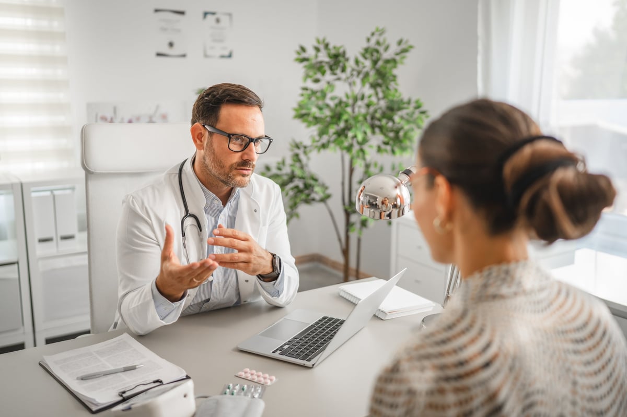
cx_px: 314
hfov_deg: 54.5
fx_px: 609
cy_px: 208
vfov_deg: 37.8
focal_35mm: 35
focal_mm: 35
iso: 400
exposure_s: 1/500
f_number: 1.6
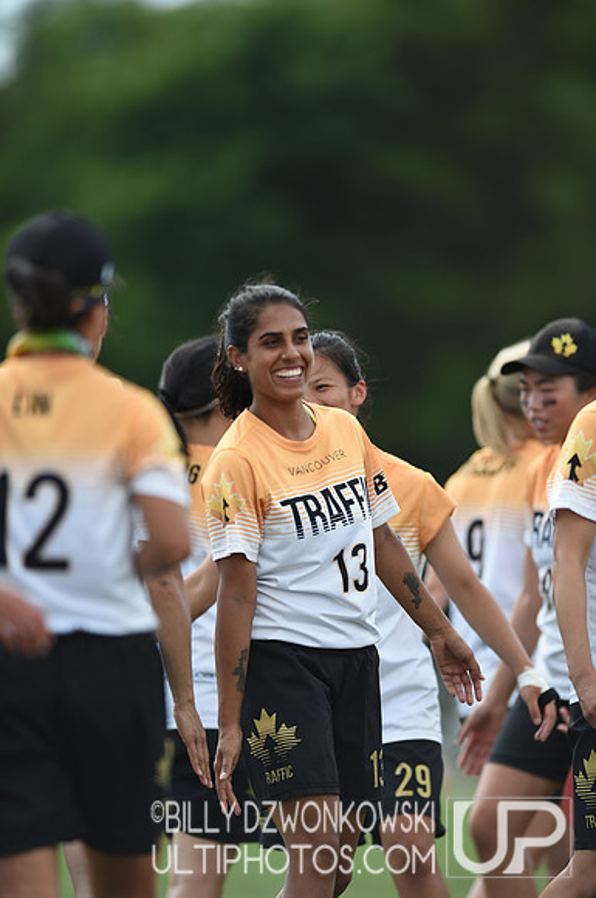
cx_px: 298
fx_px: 9962
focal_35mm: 400
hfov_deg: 3.4
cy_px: 449
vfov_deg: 5.2
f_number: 2.8
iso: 100
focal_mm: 400
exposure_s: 1/800
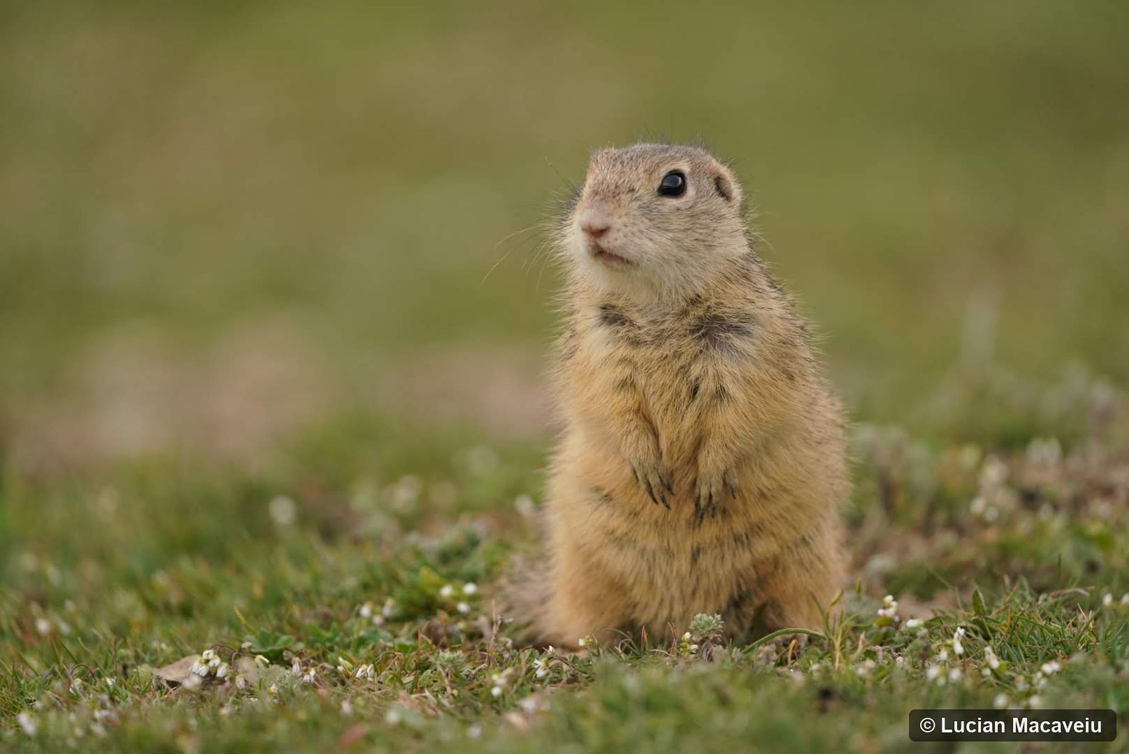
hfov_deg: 3.4
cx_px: 564
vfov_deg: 2.3
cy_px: 377
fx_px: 18829
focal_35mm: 600
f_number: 7.1
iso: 1250
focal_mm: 600
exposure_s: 1/500
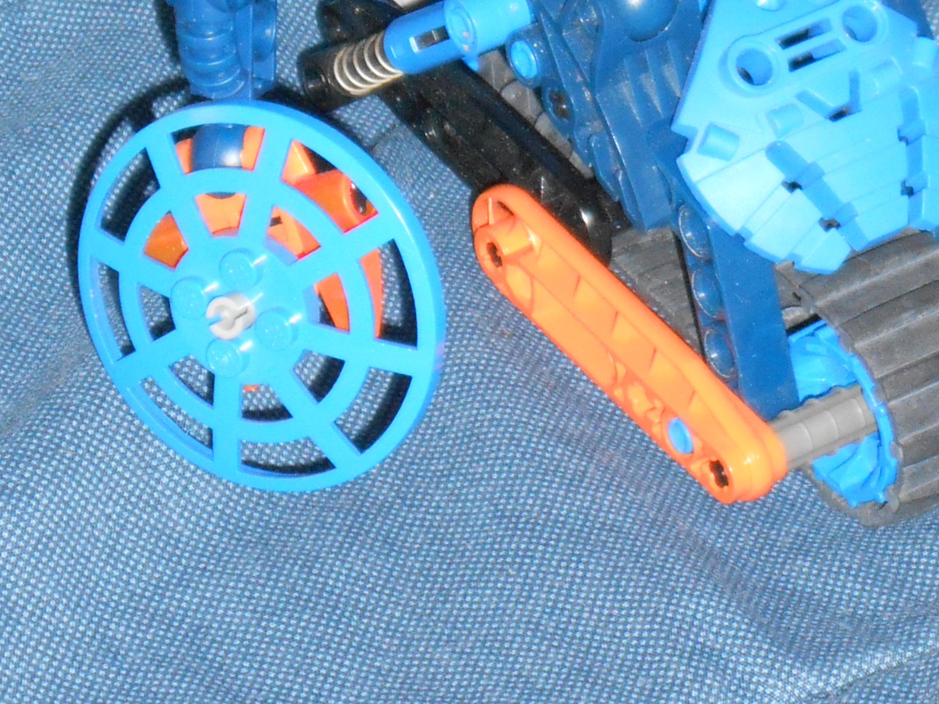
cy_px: -197
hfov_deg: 7.7
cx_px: 745
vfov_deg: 5.8
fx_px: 6945
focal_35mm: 256
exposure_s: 1/60
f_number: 5
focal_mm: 18.7
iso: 400
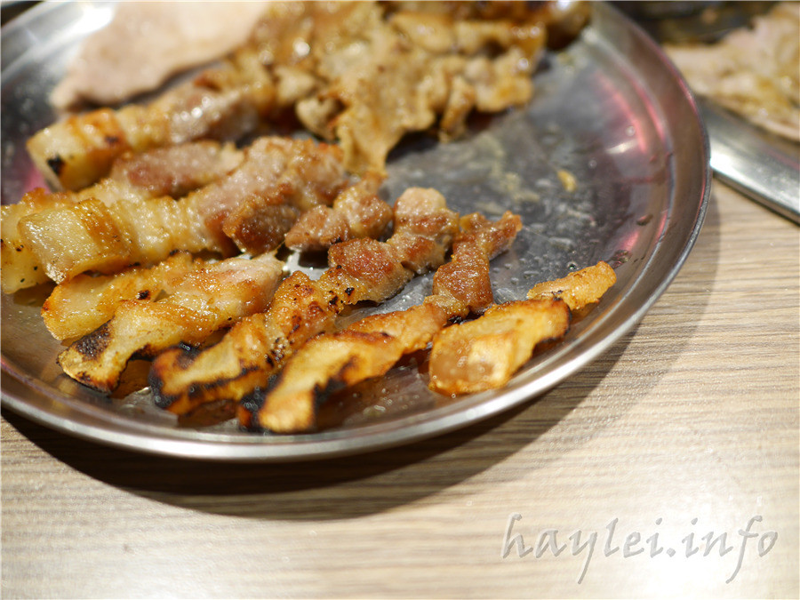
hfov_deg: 60.0
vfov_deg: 46.8
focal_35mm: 30
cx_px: 400
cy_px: 300
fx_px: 693
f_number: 1.8
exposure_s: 1/125
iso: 200
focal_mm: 15
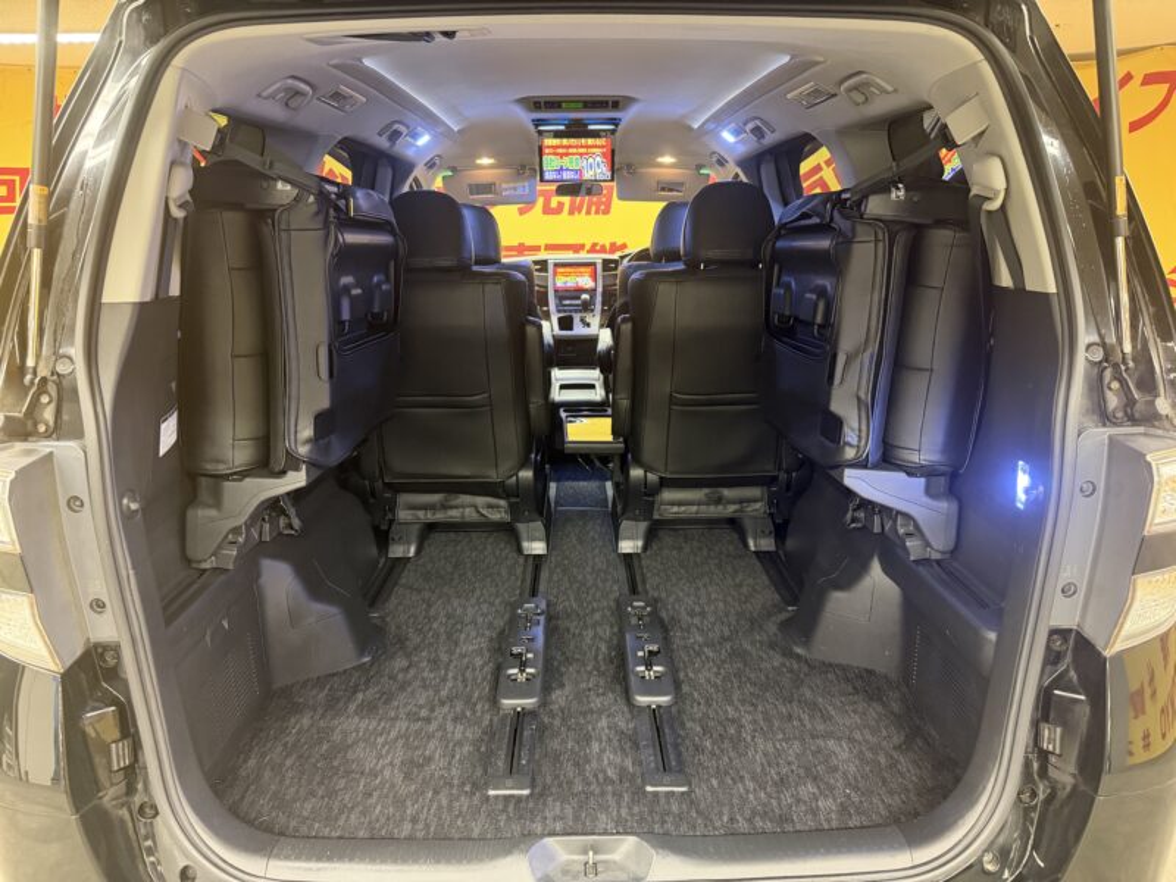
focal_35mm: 24
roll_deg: +0.7
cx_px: 588
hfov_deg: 71.6
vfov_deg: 56.8
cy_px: 441
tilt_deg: -16.0
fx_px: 815
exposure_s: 1/33
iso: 640
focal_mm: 6.76
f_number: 1.78
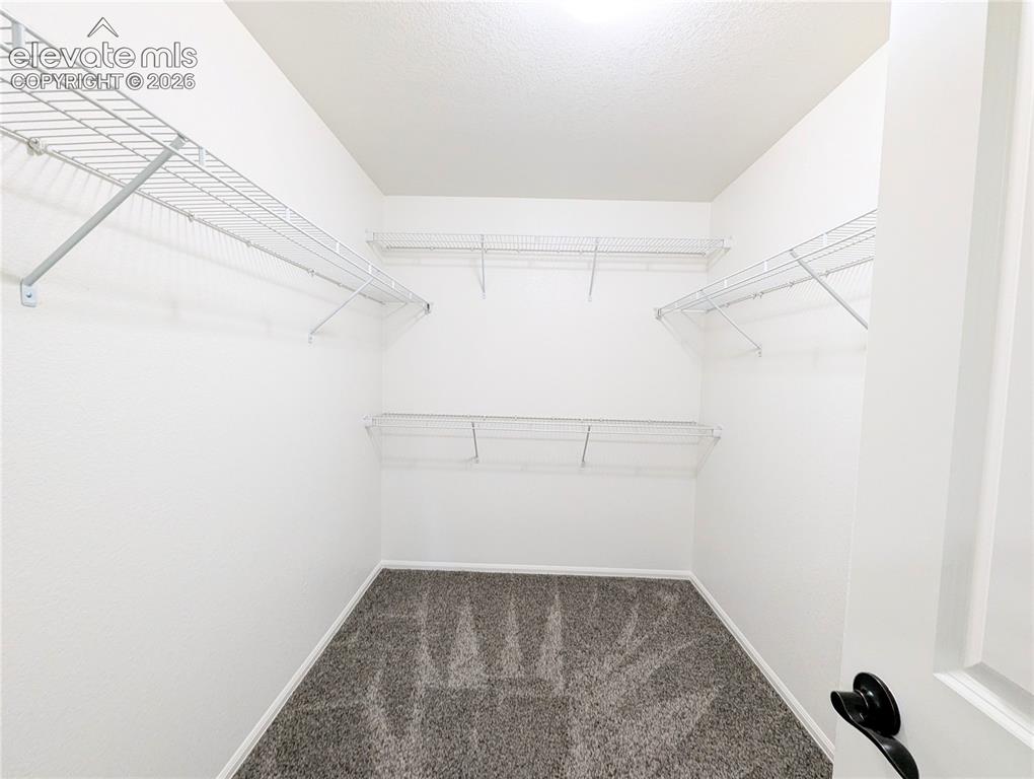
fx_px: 389
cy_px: 390
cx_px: 517
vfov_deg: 90.1
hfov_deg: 106.1
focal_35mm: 13
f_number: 2.2
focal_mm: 1.95
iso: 75
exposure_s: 1/24
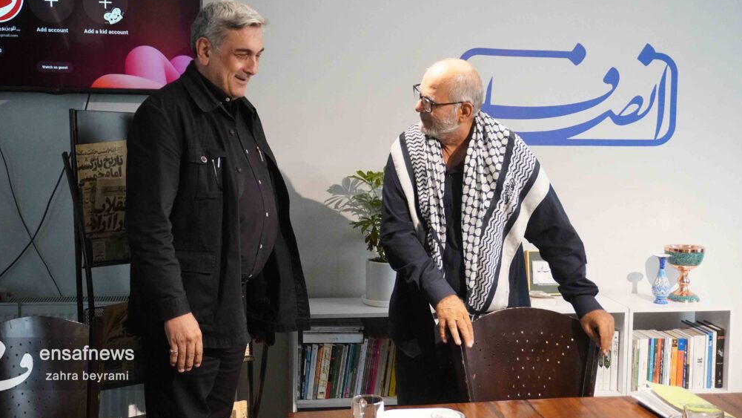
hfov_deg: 45.5
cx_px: 365
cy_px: 183
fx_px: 885
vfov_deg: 26.5
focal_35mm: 45
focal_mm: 28
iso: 6400
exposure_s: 1/125
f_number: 4.5
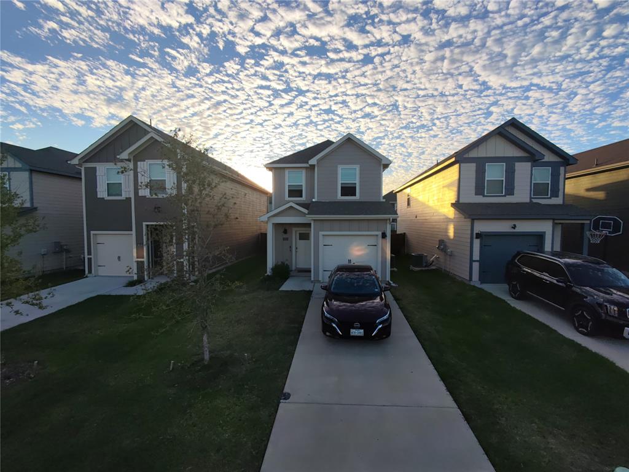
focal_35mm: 16
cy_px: 236
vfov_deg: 78.1
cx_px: 314
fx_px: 291
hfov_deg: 94.5
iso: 100
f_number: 2.55
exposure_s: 1/972
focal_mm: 16
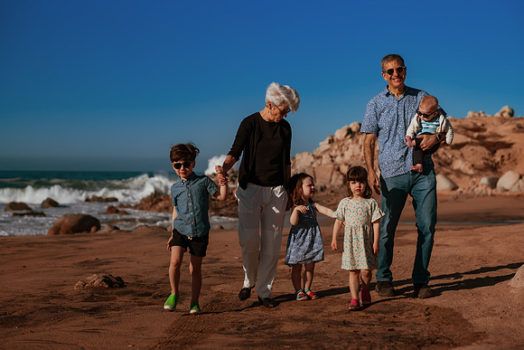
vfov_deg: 23.4
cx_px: 262
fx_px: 844
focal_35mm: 58
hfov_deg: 34.5
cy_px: 175
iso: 50
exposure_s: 1/8000
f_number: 3.2
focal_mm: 58
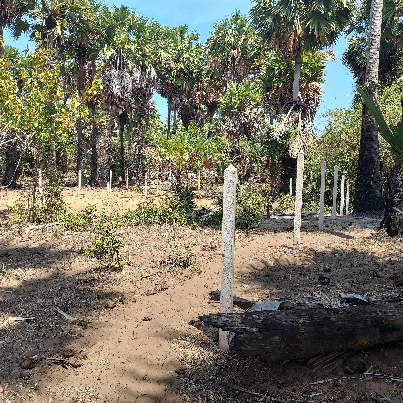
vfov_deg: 55.6
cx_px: 167
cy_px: 201
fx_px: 382
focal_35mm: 29
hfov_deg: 55.3
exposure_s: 1/600
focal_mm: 4.6
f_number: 1.8
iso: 40
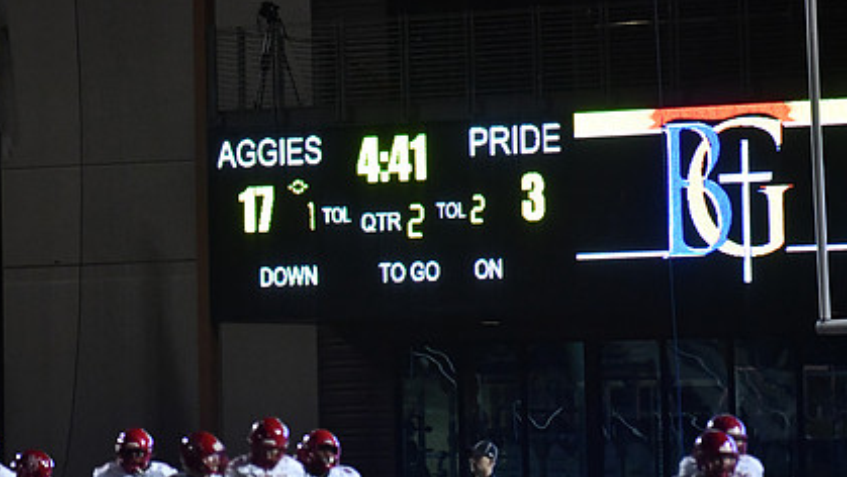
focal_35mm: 290
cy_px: 173
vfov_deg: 4.2
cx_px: 350
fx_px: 6515
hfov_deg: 7.4
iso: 7200
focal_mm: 200
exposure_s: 1/3200
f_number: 2.8
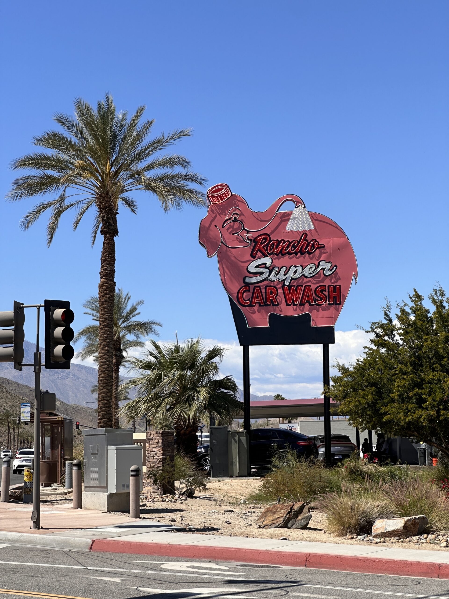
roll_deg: +0.3
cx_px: 224
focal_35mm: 77
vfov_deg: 25.3
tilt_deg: +6.4
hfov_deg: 19.1
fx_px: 1332
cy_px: 300
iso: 32
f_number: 2.8
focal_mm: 9
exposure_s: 1/896
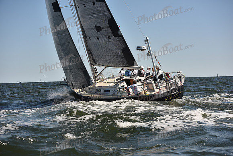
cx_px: 116
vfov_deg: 19.5
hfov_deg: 28.8
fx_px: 453
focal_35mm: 70
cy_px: 78
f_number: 4.5
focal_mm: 70
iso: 250
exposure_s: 1/1600
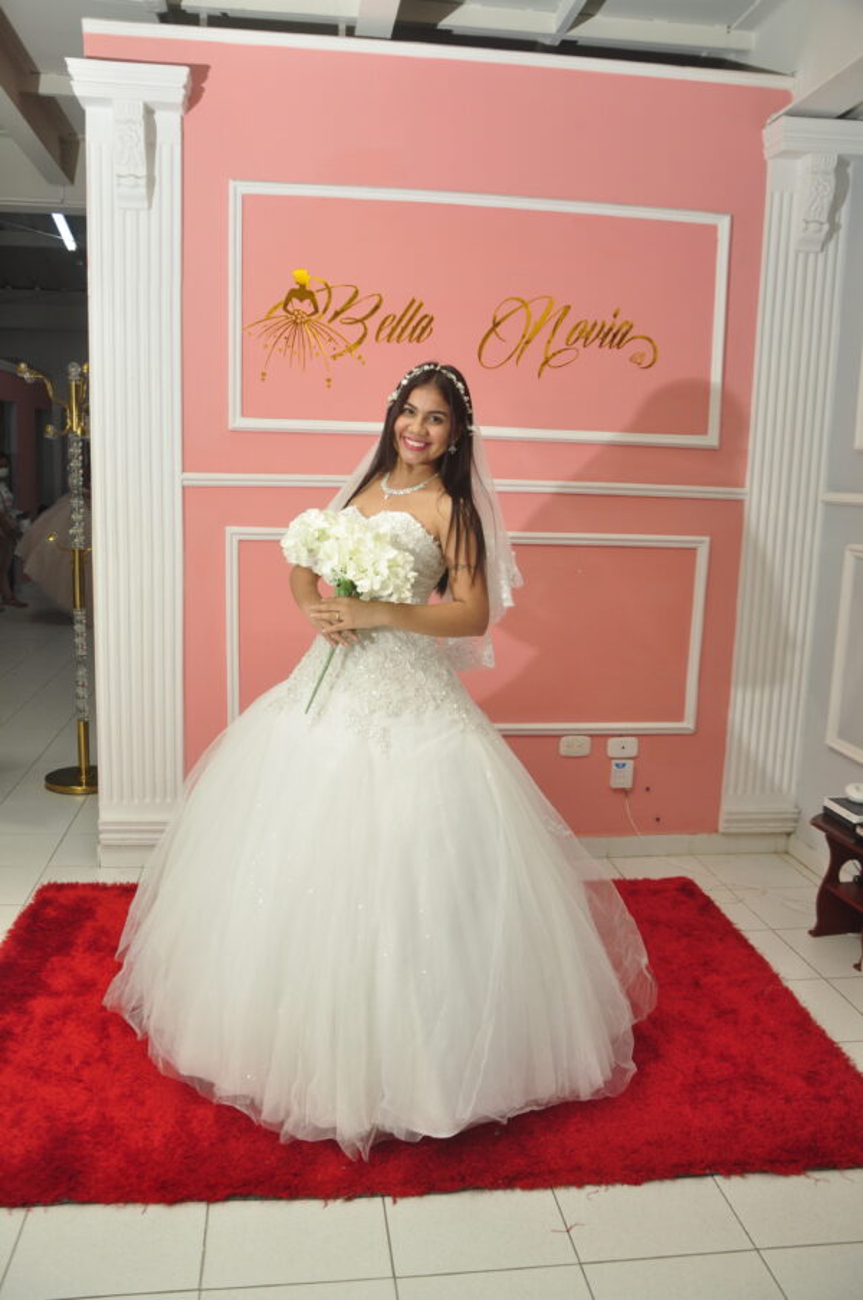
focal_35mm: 60
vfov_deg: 33.4
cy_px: 650
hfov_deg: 22.6
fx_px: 2162
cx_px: 432
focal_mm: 40
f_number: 5
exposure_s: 1/125
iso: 400
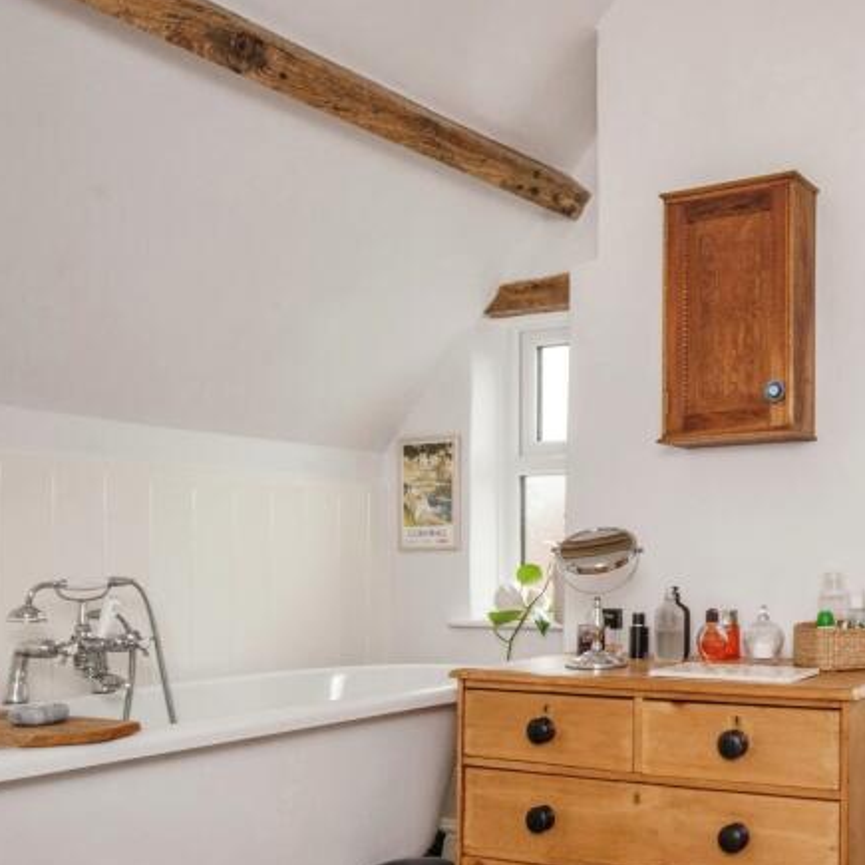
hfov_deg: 42.4
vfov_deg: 47.7
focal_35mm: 34
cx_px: 849
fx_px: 961
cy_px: 569
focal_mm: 17
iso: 400
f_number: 22
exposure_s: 1/60
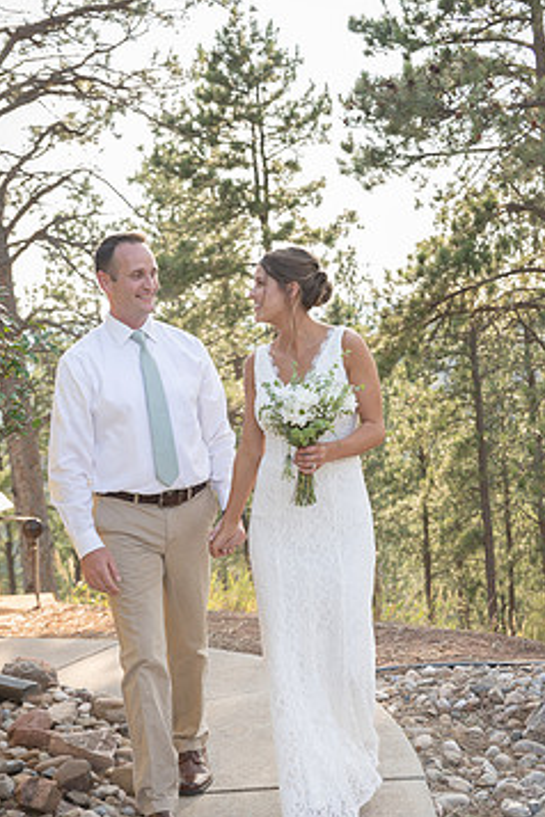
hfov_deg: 25.5
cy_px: 437
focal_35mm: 53
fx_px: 1203
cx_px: 284
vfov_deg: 37.5
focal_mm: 42
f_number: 3.5
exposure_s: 1/320
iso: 200
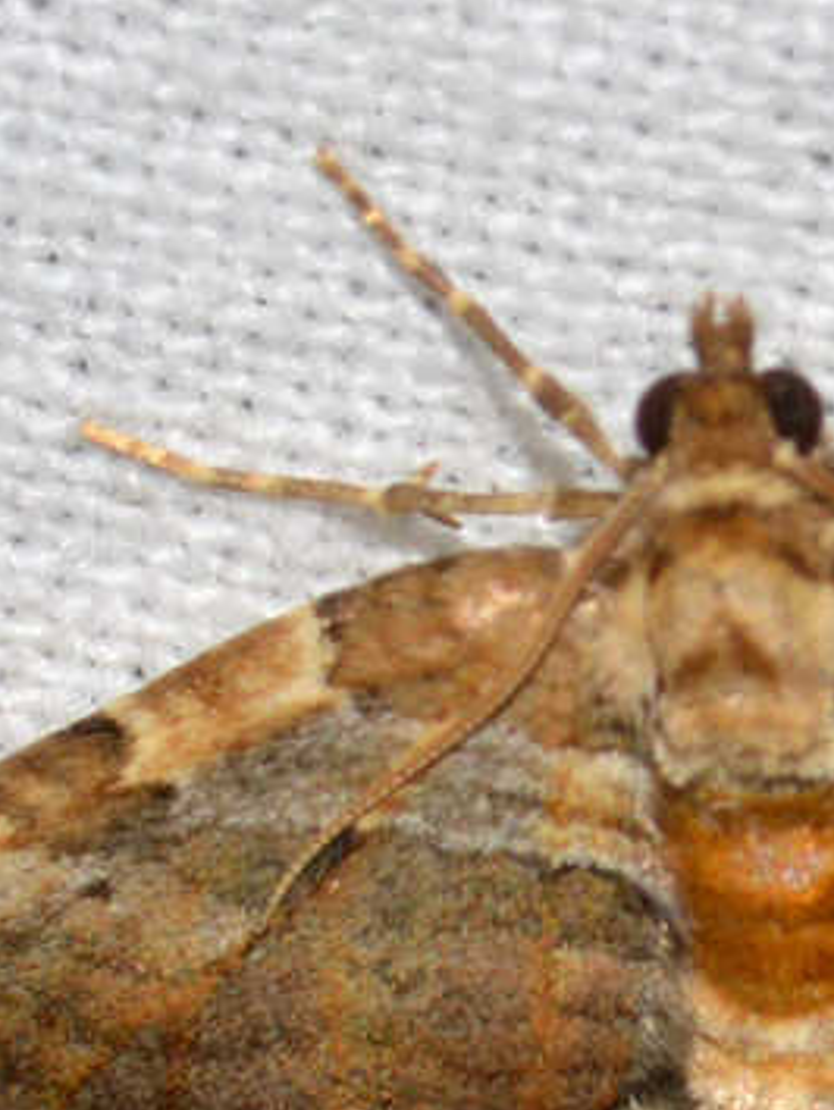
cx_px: 868
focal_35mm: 391
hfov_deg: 3.8
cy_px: 894
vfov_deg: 5.1
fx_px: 12545
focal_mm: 100
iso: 100
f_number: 20
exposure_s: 1/200
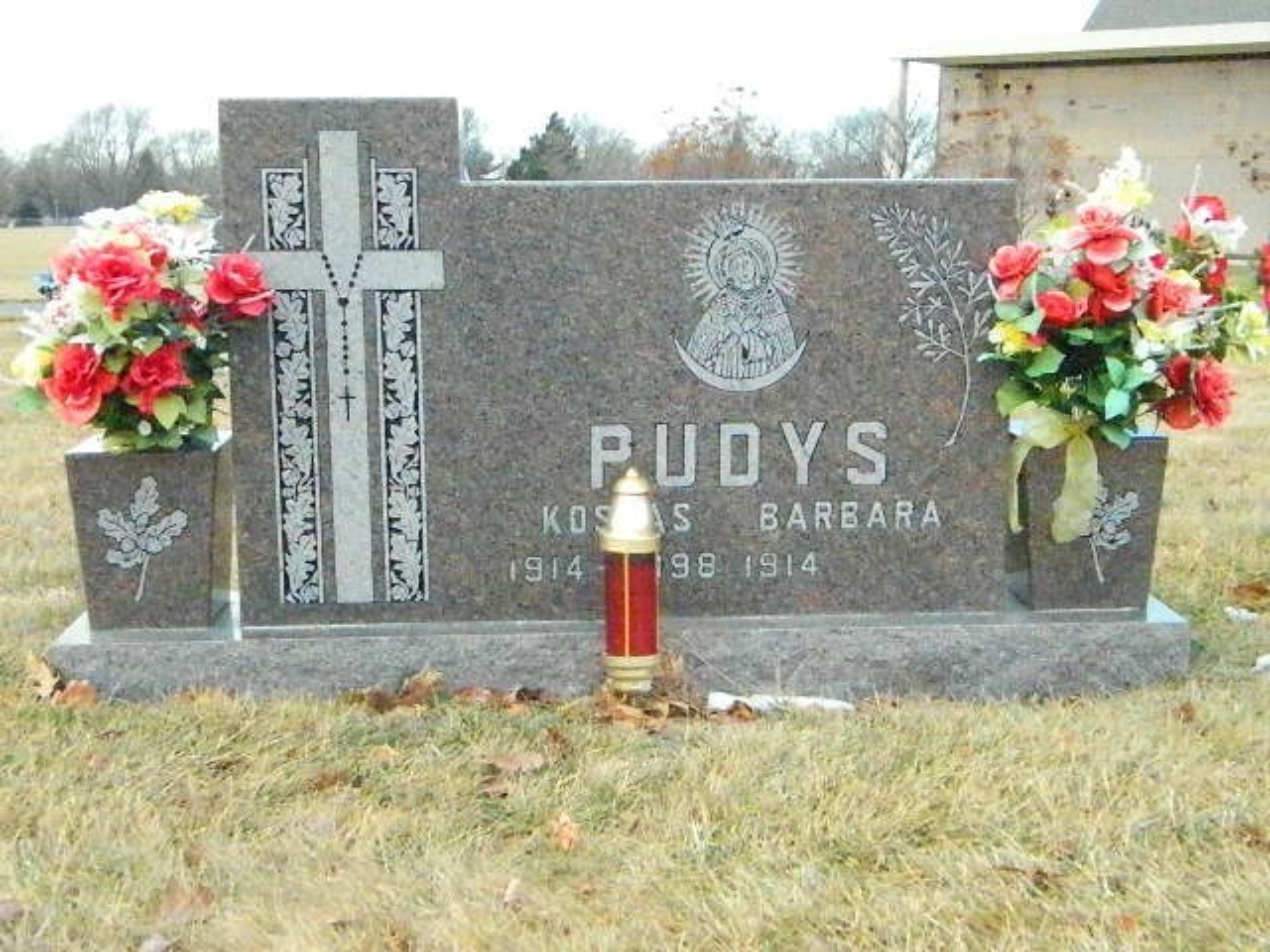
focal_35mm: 47
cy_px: 476
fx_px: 1724
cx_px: 635
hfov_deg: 40.4
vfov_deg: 30.9
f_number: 10.2
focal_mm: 8.4
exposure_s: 1/1000
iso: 6400
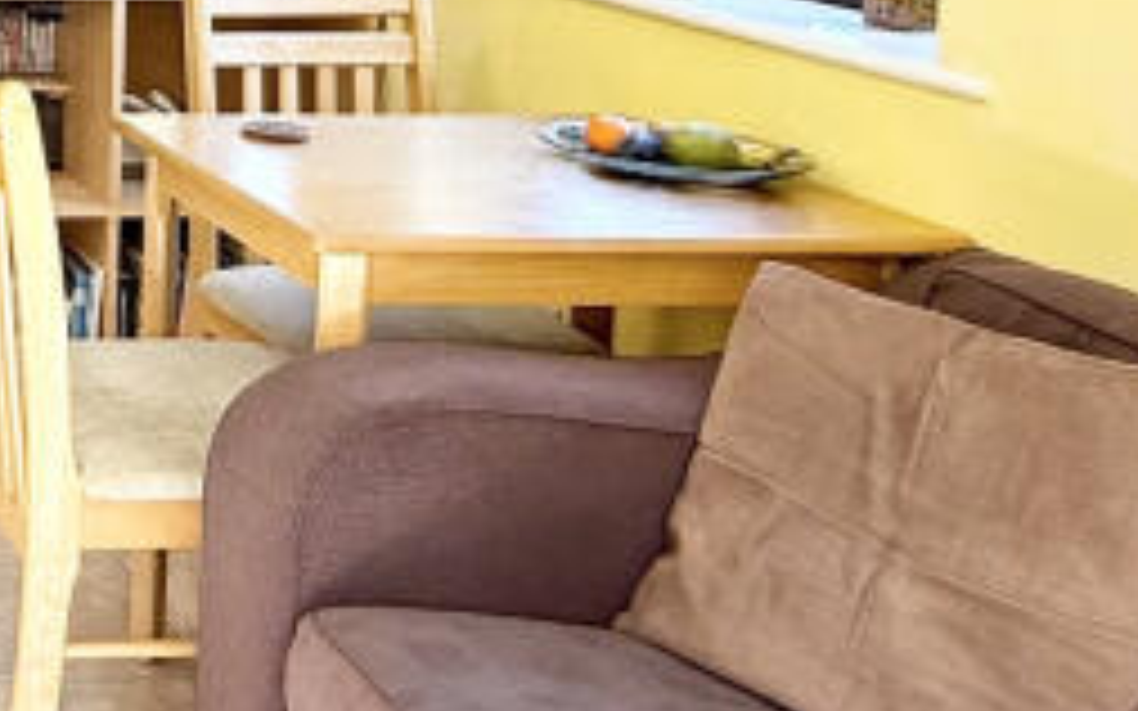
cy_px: -216
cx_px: -454
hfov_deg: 26.8
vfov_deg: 19.9
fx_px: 1860
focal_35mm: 60
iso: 80
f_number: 2.2
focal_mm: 2.22
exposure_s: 1/99
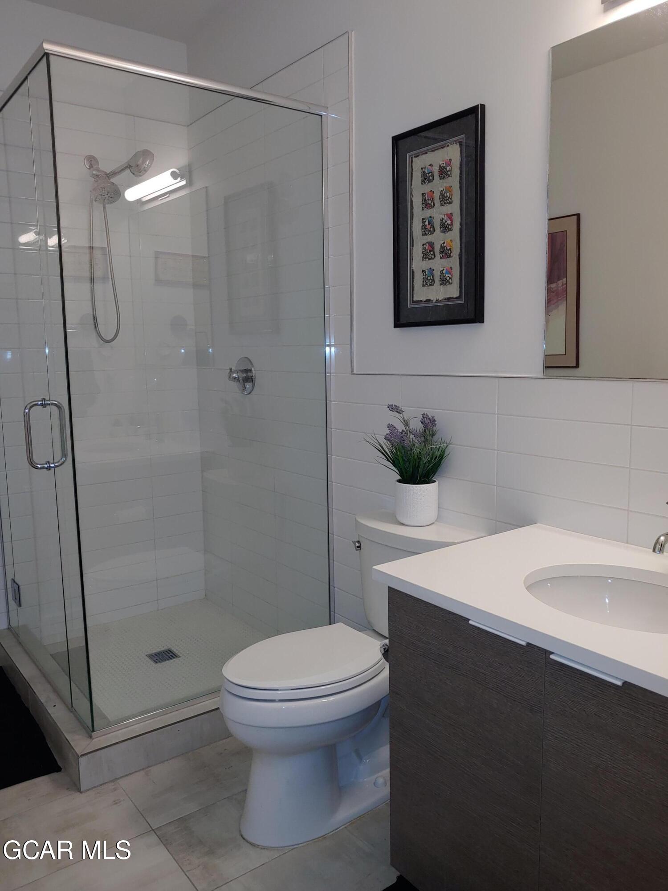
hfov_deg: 54.9
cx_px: 334
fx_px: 643
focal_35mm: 25
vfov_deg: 69.4
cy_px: 446
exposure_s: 1/40
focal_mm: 4.23
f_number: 1.5
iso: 50
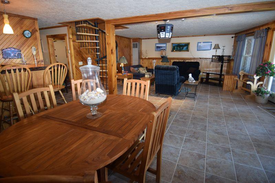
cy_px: 92
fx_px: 137
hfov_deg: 90.0
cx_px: 138
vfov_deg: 67.4
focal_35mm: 18
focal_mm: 12
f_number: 4
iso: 900
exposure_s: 1/60
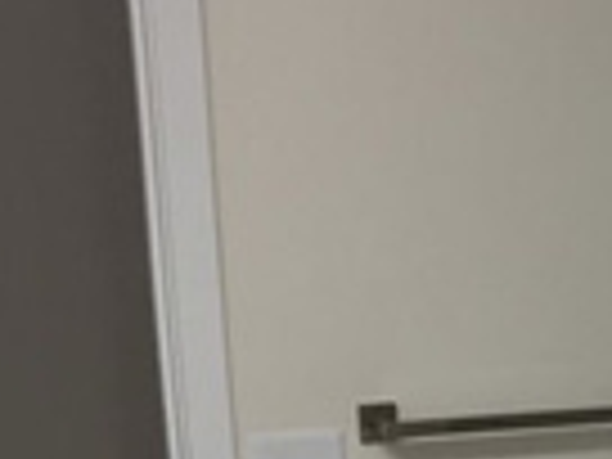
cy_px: 680
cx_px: 1152
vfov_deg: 10.5
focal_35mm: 136
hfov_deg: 12.9
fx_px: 2404
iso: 64
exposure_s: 1/30
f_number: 2.2
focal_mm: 4.15
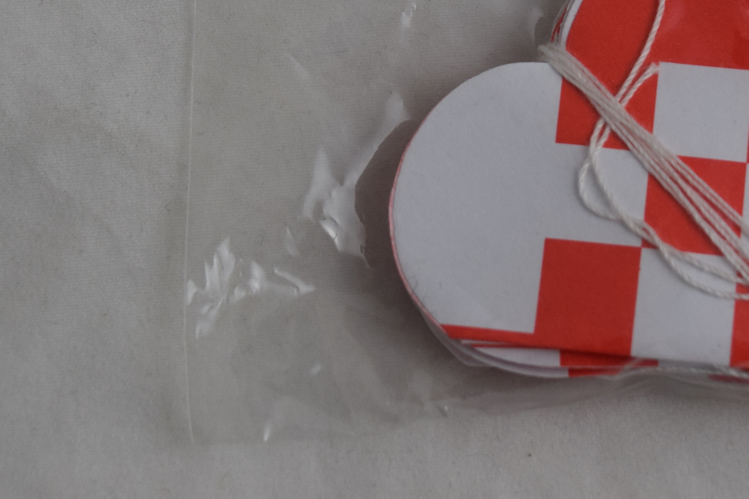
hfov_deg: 17.8
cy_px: -116
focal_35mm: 115
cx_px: 489
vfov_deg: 11.6
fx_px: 2392
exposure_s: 1/160
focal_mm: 30
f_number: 6.3
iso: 400
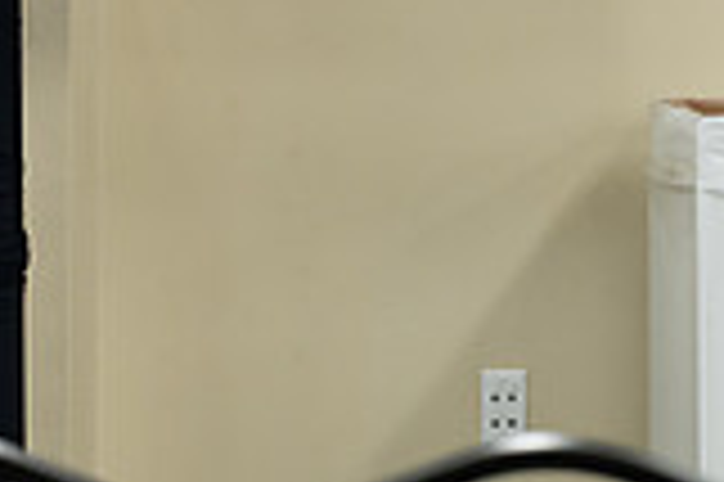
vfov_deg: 3.8
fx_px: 7293
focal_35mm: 363
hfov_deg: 5.7
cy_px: -54
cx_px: 391
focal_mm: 98
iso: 1000
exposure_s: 1/200
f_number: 3.2
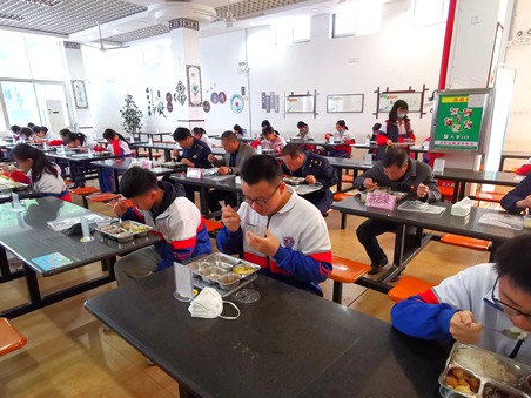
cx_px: 274
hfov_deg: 73.9
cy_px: 213
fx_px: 353
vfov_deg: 58.8
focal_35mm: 23
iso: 320
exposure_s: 1/50
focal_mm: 2.35
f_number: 2.2
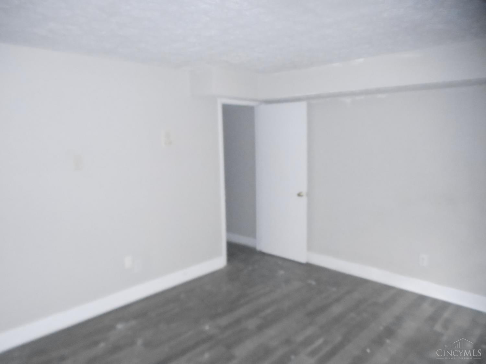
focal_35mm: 25
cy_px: 182
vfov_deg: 54.9
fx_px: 351
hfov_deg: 69.4
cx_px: 243
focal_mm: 4.5
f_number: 3.7
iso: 1250
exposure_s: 1/25
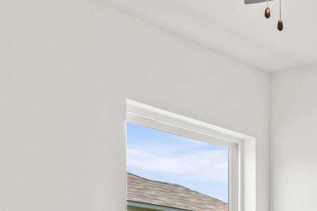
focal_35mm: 81
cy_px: 318
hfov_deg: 23.3
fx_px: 713
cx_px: 360
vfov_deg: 15.5
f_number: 9
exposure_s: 1/13
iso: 250
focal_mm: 12
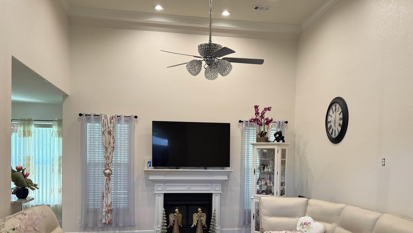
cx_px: 221
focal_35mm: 34
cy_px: 168
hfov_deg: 58.0
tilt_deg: -2.2
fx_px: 372
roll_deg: -1.2
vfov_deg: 34.1
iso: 125
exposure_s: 1/60
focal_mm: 6.76
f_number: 1.78
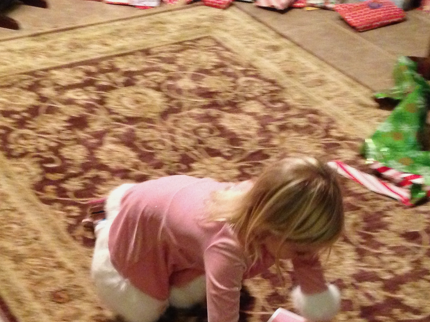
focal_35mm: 68
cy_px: 303
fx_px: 845
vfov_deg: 21.0
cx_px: 217
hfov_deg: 28.6
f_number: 2.4
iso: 640
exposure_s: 1/15
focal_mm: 4.13
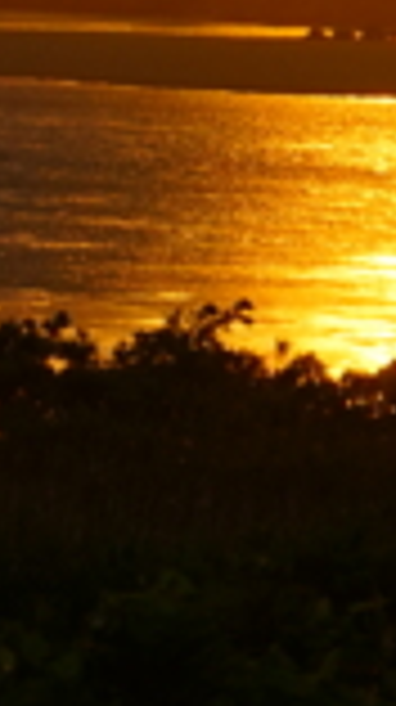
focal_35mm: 550
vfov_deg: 3.9
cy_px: 146
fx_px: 10295
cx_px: -504
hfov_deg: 2.2
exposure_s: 1/160
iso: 100
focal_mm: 69
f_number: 6.3
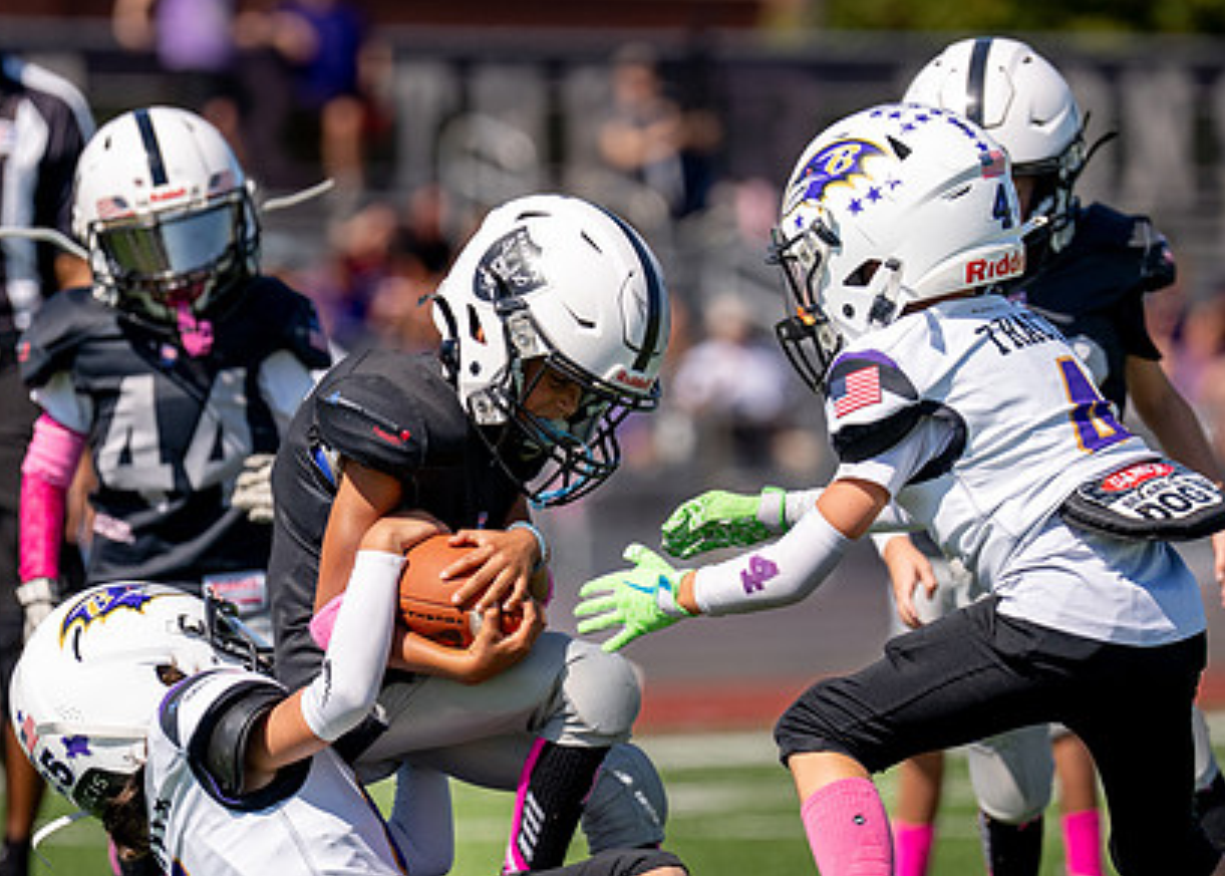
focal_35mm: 327
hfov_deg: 6.2
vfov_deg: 4.4
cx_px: 651
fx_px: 11380
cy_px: 571
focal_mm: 160
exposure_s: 1/5000
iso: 200
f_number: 2.8
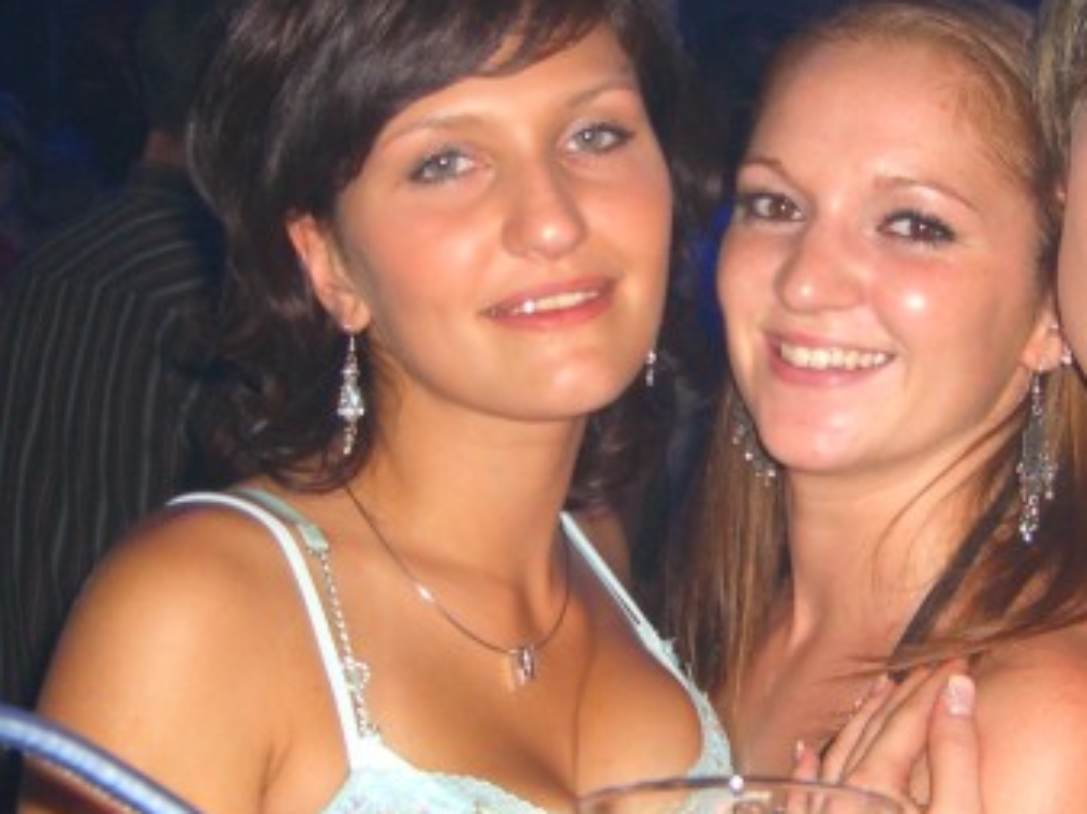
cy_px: 463
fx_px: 2824
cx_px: 781
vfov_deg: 16.4
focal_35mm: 90
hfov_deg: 21.6
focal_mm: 7.9
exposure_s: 1/60
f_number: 2.8
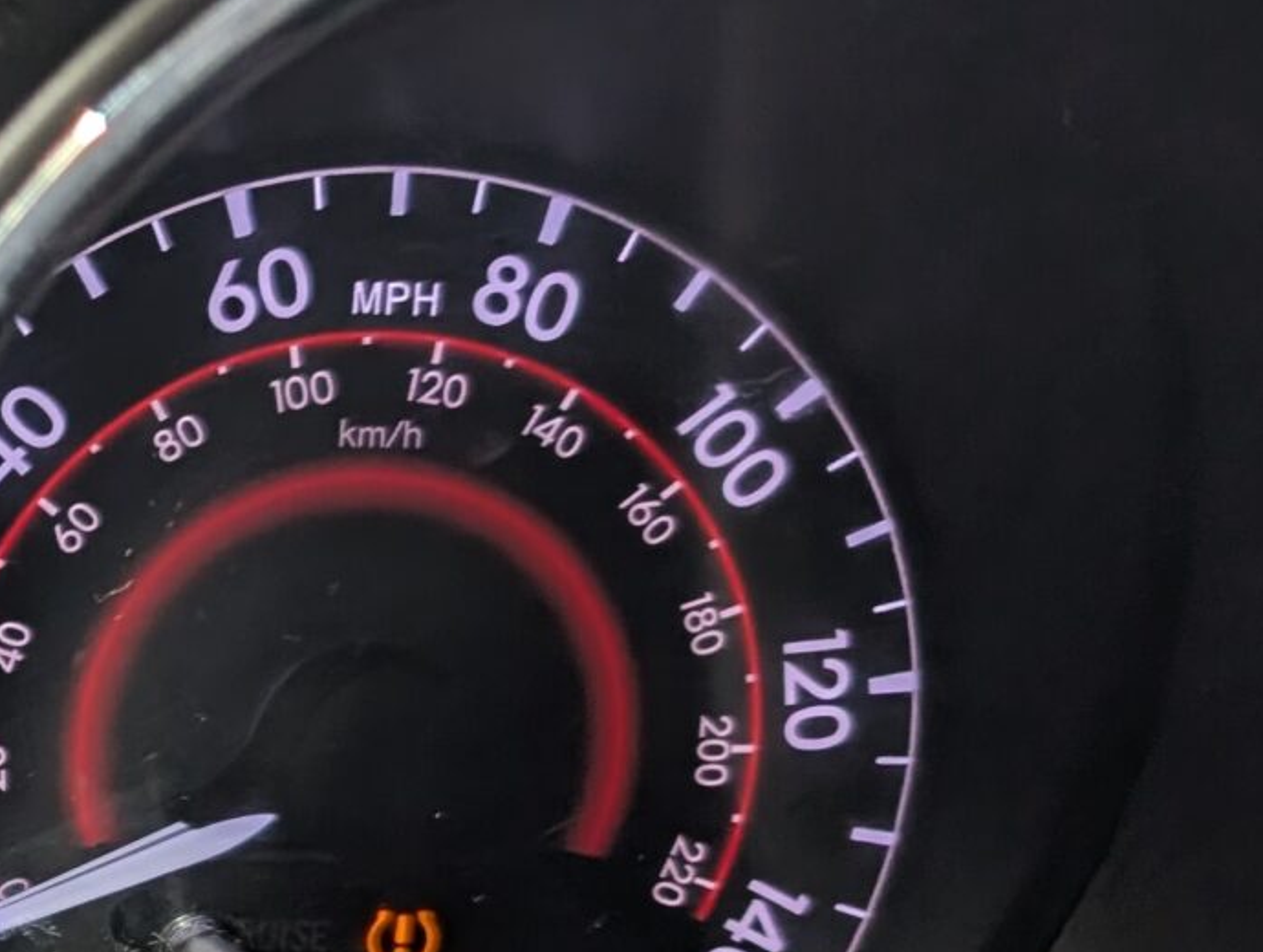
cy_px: 915
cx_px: -780
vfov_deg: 16.4
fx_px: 3253
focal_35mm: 89
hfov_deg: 18.6
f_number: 1.68
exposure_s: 1/154
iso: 98
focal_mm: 6.9
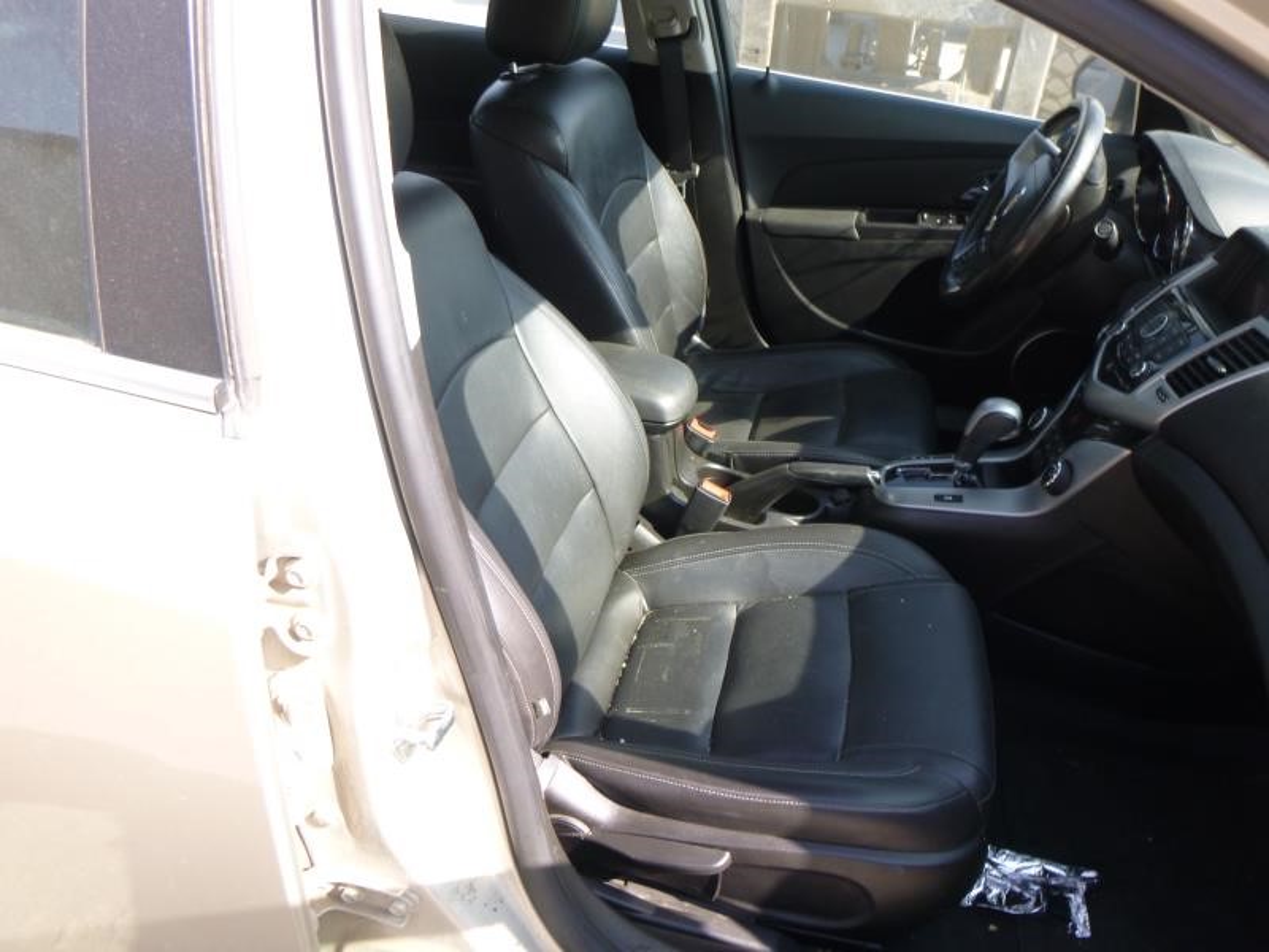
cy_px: 476
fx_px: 916
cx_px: 634
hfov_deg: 69.4
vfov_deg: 54.9
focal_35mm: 25
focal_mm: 4.5
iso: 100
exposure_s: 1/80
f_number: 3.9
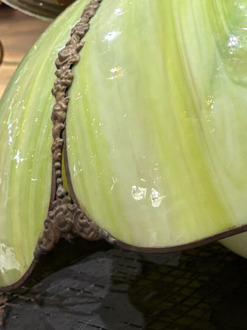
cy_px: 57
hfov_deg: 18.6
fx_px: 723
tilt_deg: -8.0
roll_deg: +2.3
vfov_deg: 25.1
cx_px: 275
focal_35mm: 76
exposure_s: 1/120
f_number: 1.6
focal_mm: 5.96
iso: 125
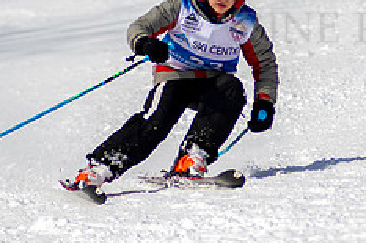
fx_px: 15472
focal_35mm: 1523
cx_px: 179
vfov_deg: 0.9
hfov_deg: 1.4
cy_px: 107
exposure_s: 1/6400
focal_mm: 300
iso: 100
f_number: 2.8
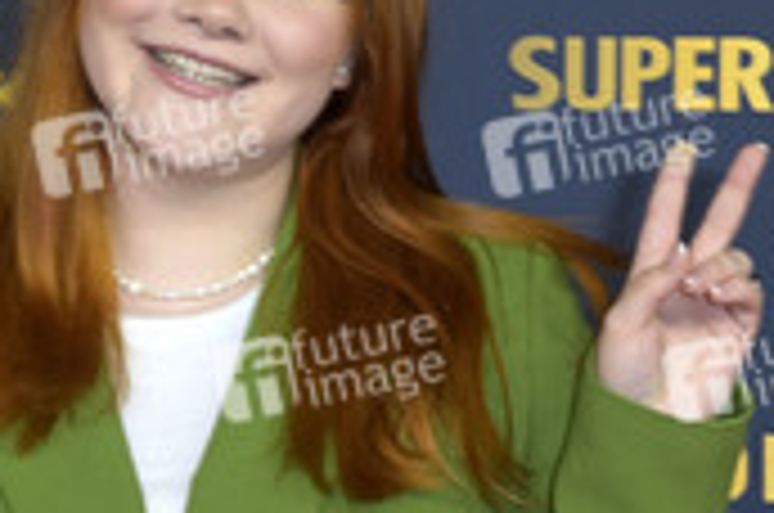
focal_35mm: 189
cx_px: 209
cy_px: 256
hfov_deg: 10.9
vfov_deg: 7.2
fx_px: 4056
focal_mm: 72
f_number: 7.1
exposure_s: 1/160
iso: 500
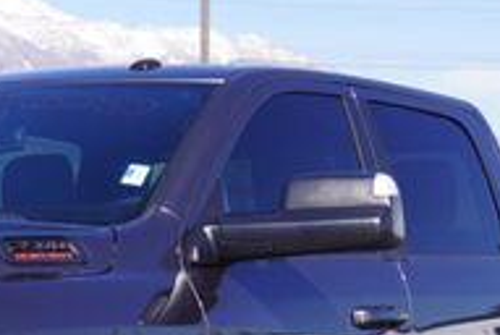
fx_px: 1887
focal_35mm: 136
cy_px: 529
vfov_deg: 9.8
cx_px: -21
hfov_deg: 14.8
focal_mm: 27
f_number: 9
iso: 100
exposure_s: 1/125
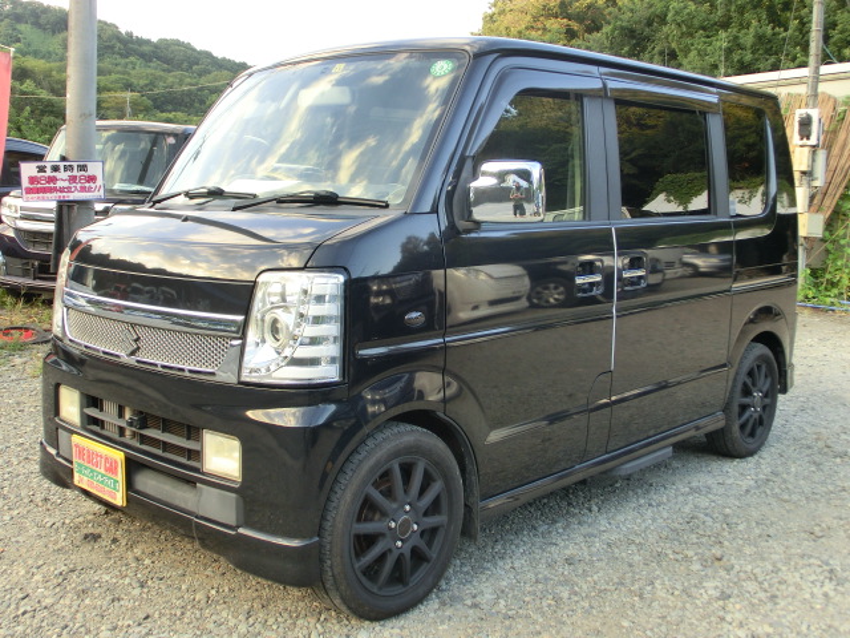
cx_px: 425
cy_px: 319
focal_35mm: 42
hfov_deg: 44.8
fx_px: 1031
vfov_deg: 34.3
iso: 100
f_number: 4
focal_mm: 7.38
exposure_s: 1/60
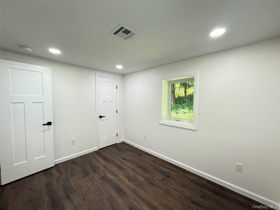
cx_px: 140
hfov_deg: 102.1
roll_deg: -0.3
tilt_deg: -2.4
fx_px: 113
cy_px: 105
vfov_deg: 85.7
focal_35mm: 14
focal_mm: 2.22
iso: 200
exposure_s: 1/120
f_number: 2.2
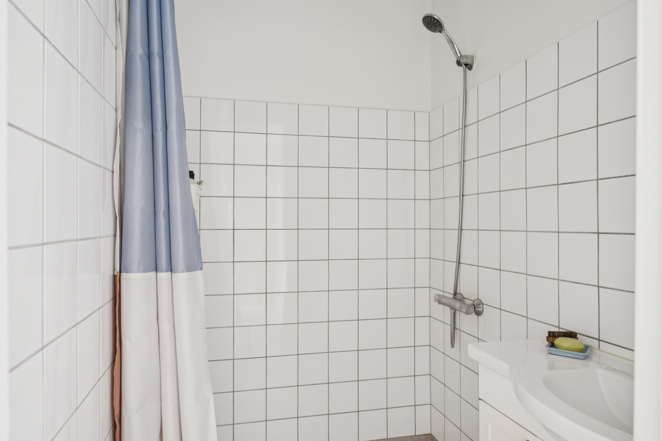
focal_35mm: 22
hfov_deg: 77.3
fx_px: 414
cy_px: 220
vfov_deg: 56.1
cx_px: 331
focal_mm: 22.5
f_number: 6.3
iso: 400
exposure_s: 1.6
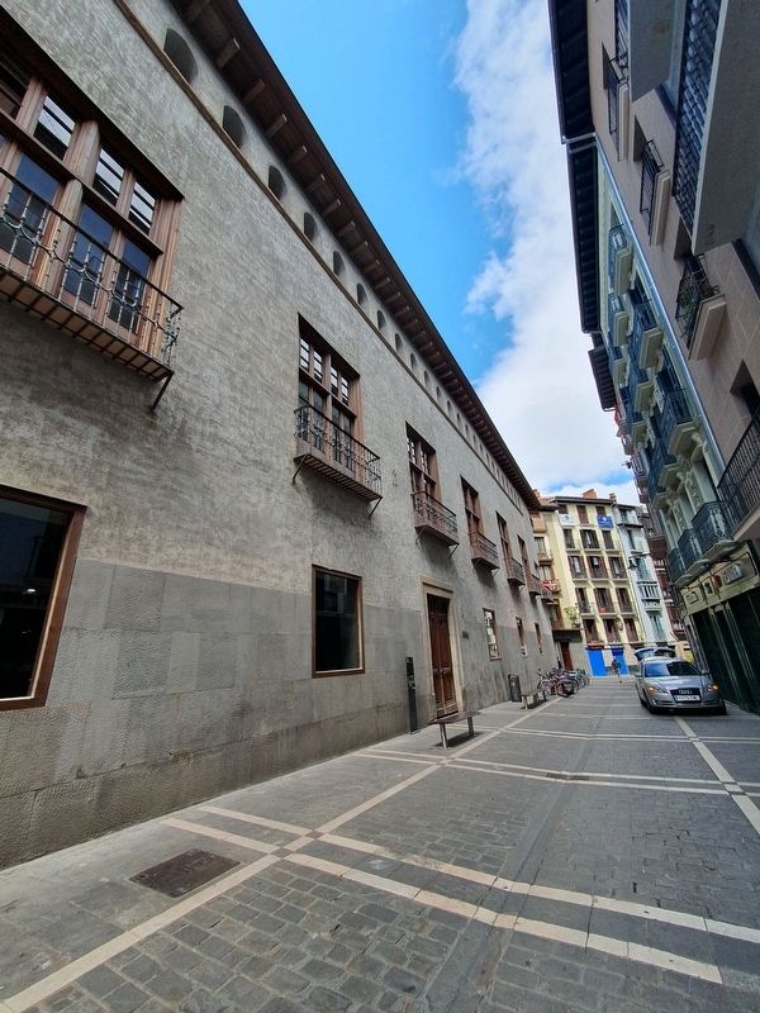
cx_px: 380
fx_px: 381
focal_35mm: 13
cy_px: 506
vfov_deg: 106.2
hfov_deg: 89.9
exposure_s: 1/496
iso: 50
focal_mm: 1.8
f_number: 2.2
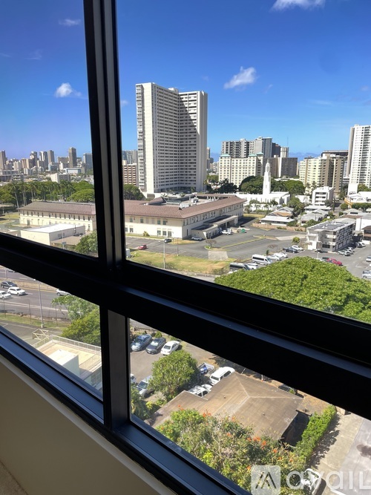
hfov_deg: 53.0
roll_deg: +0.1
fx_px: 372
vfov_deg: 67.3
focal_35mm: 26
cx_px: 186
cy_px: 248
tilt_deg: -13.5
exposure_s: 1/120
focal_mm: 4.2
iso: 50
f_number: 1.6
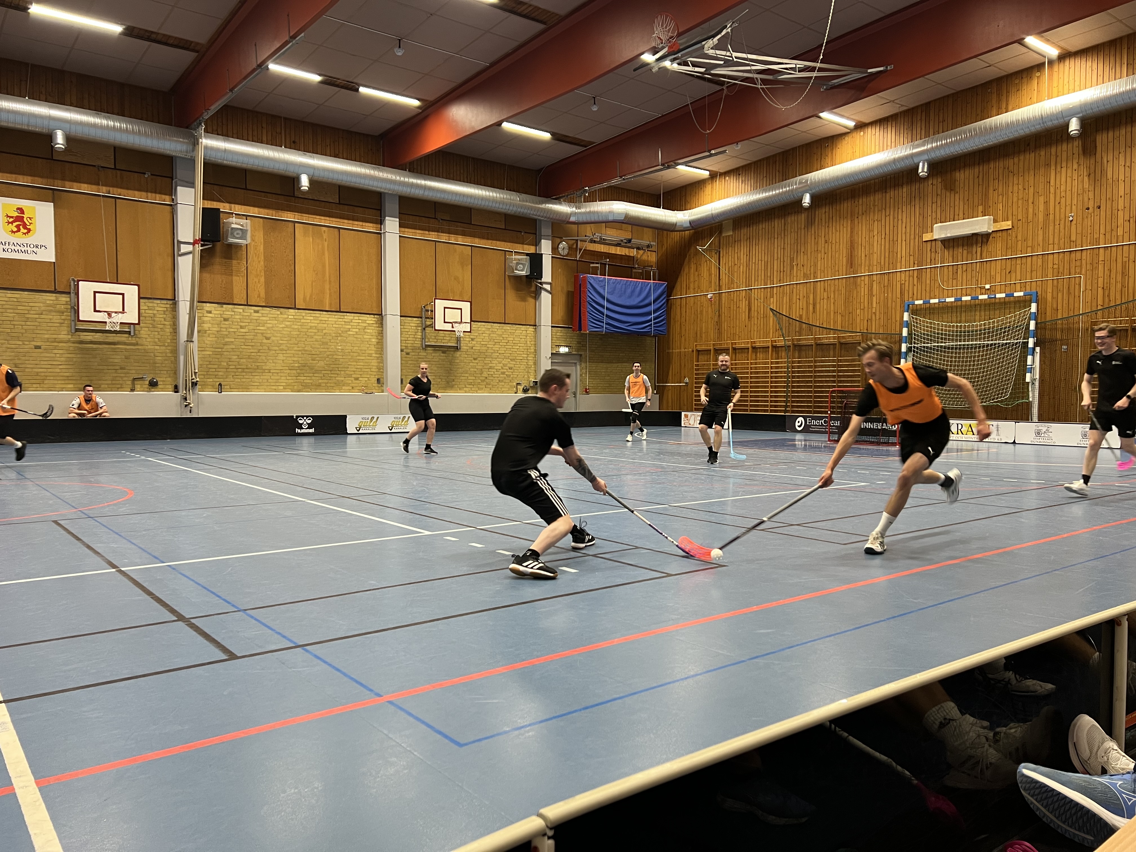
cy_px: 426
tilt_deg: -2.4
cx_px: 568
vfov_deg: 53.1
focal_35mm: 26
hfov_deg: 67.3
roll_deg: -0.3
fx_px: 853
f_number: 1.5
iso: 125
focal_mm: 5.7
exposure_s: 1/62
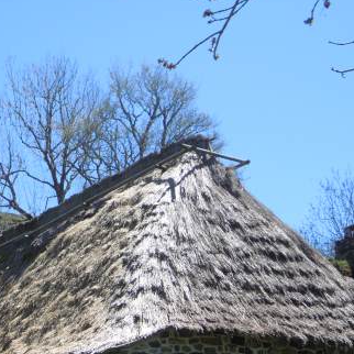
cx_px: 40
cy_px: 244
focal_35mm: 79
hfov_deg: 21.5
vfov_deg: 21.8
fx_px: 914
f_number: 3
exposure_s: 1/1000
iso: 100
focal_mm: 6.4
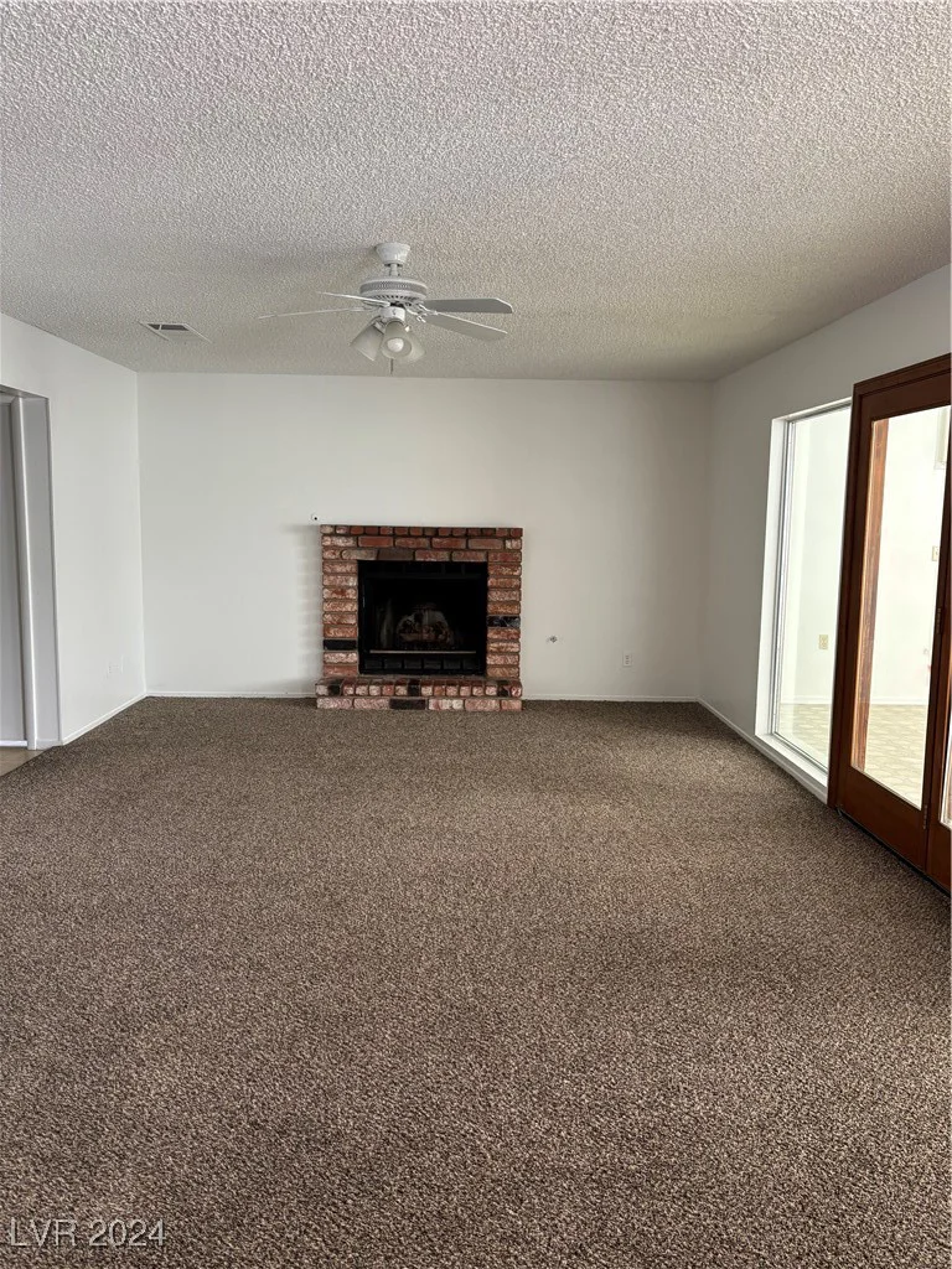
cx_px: 476
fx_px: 953
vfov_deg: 67.3
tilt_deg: -9.7
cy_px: 634
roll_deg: -1.4
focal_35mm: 26
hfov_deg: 53.1
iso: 125
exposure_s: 1/62
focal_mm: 5.96
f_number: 1.6
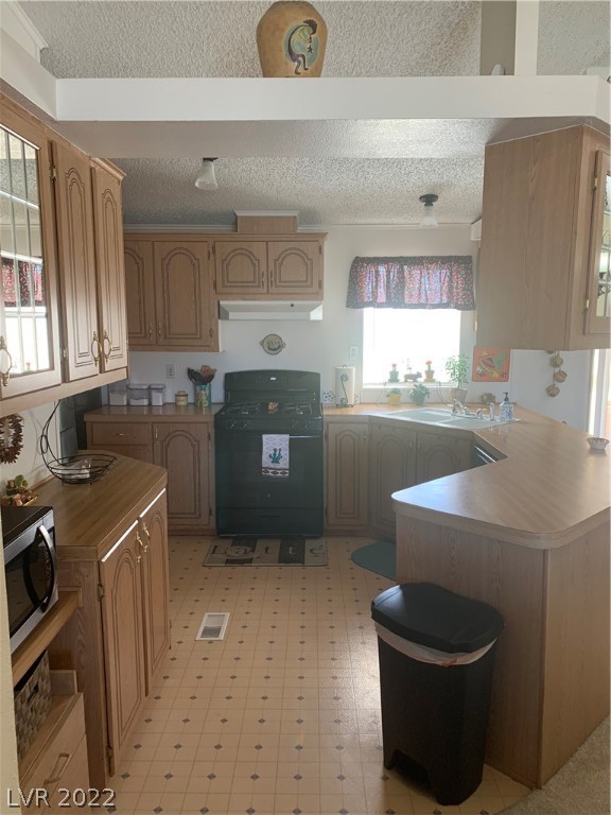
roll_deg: -0.3
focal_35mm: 26
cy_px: 408
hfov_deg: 53.1
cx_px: 306
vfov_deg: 67.3
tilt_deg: -7.6
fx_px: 612
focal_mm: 4.25
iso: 80
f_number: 1.8
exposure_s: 1/60
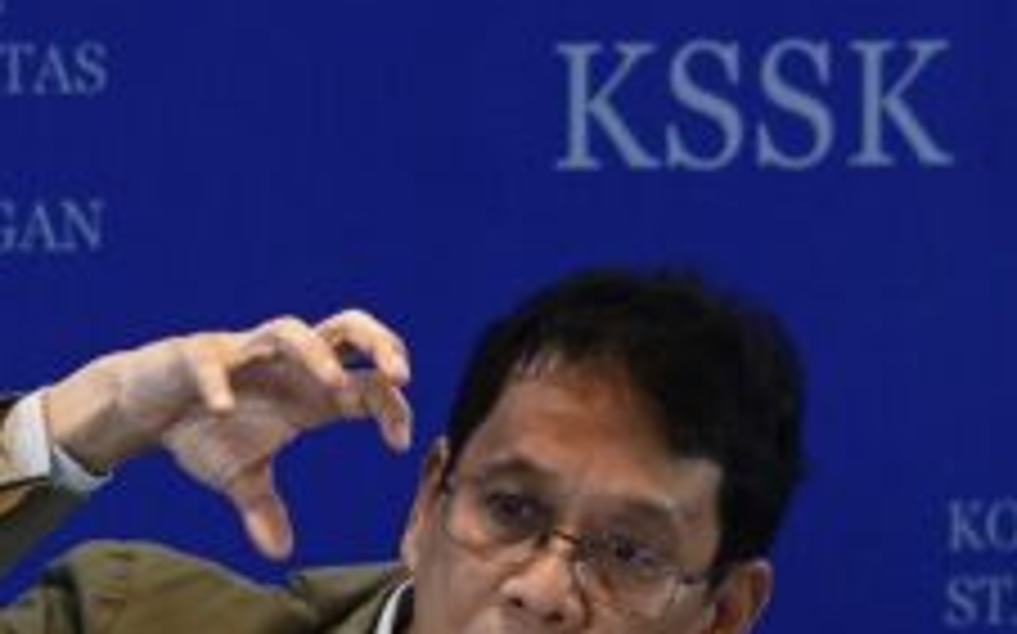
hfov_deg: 3.0
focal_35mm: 693
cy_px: 816
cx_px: 486
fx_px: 19198
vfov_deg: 1.9
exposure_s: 1/200
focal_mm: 200
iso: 5000
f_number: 4
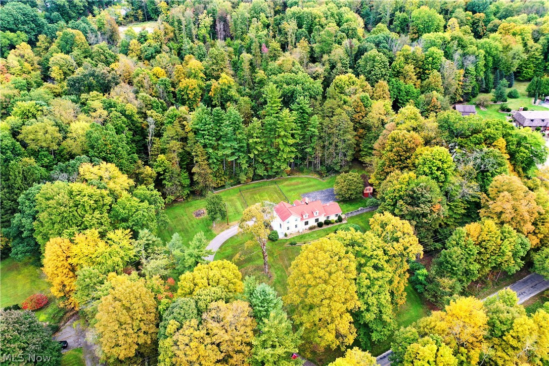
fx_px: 427
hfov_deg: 65.5
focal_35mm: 28
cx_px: 274
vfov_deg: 46.4
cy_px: 183
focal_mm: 10.26
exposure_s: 1/100
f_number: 4
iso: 100
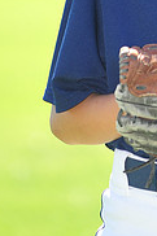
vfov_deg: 3.2
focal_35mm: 638
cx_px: 202
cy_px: -87
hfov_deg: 2.1
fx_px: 4181
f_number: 5
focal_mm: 200
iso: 320
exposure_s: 1/400
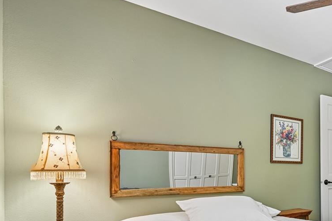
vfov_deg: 42.1
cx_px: 340
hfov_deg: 49.3
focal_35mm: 30
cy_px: 169
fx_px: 276
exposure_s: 1/6
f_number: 10
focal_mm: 14
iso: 400
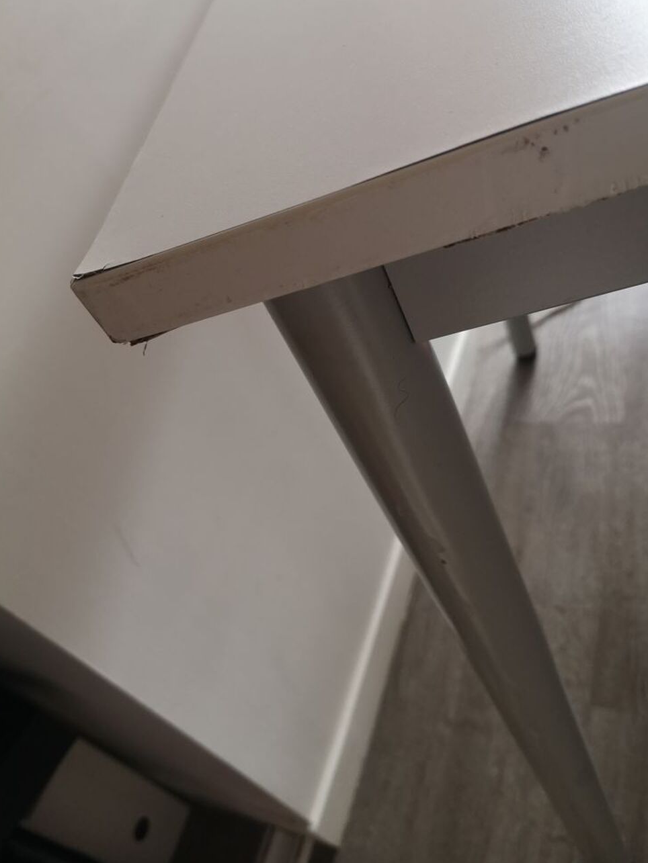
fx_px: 699
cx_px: 327
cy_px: 420
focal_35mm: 28
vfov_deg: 63.4
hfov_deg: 49.8
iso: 125
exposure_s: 1/50
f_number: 1.8
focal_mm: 3.95
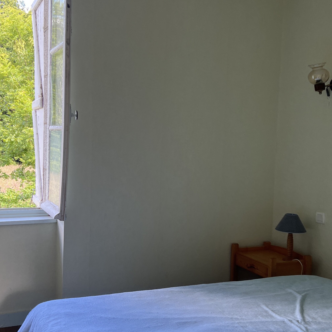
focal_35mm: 44
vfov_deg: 38.3
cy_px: 172
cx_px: 148
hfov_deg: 38.3
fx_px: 477
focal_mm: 5.7
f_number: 1.5
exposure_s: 1/143
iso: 64
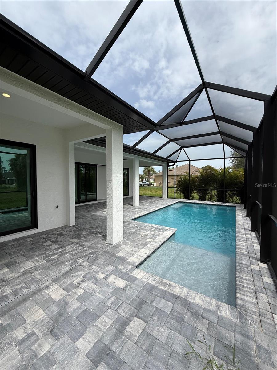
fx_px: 149
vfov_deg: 102.1
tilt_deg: -1.3
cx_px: 138
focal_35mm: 14
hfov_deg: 85.7
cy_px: 185
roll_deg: -0.2
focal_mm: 2.22
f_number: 2.2
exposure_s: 1/1125
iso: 50
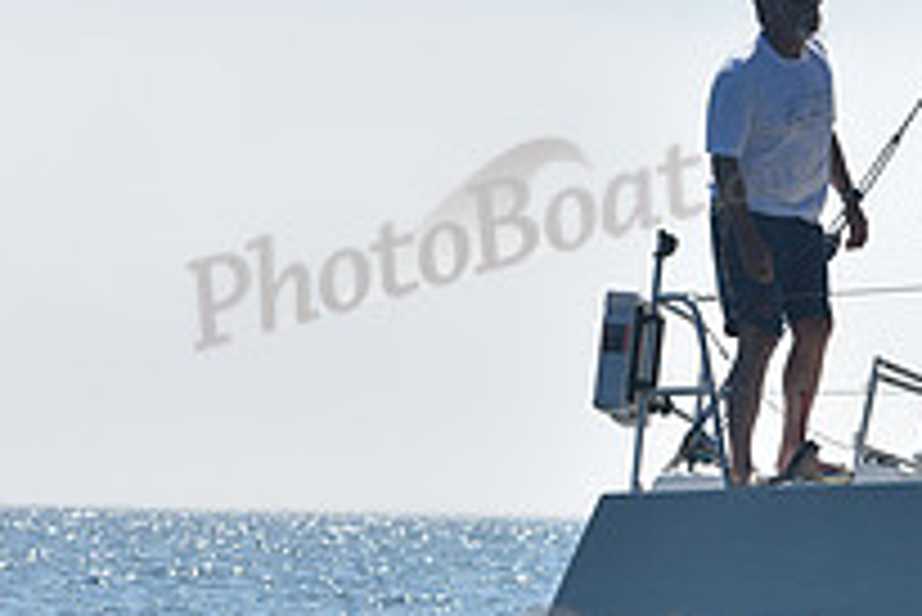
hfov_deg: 6.9
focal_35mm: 297
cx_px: 1057
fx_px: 7612
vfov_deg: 4.6
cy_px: 402
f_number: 8
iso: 320
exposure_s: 1/1600
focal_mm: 105
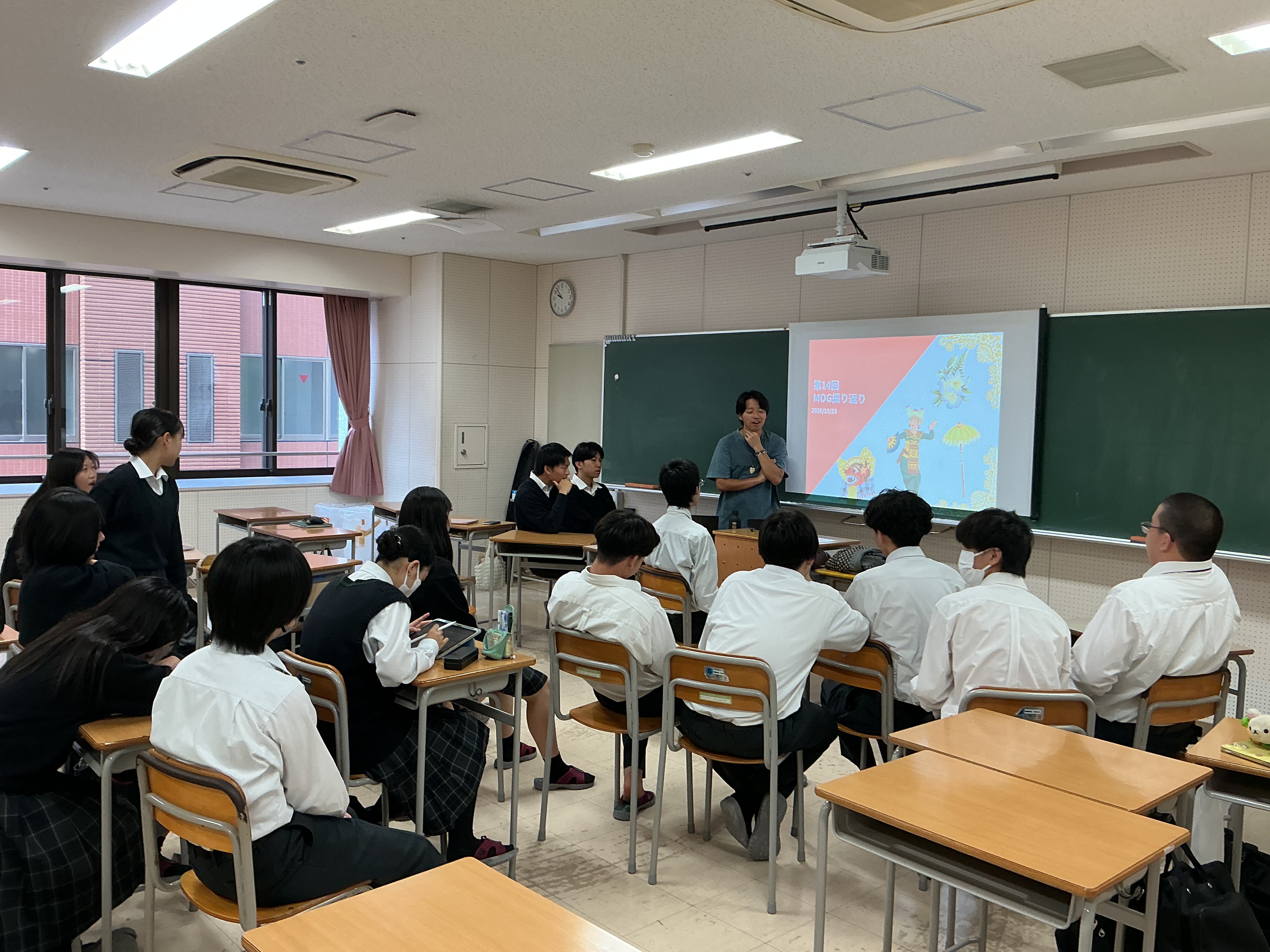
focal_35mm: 29
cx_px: 635
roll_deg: -1.4
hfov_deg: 61.7
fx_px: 1064
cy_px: 476
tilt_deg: -3.4
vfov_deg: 48.2
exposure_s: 1/60
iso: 64
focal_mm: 3
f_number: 1.8
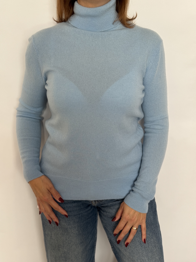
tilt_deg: -18.0
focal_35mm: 48
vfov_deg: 39.7
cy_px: 131
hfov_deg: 30.3
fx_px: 362
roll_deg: -1.2
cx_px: 98
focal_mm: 6.76
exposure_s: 1/121
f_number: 1.78
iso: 80
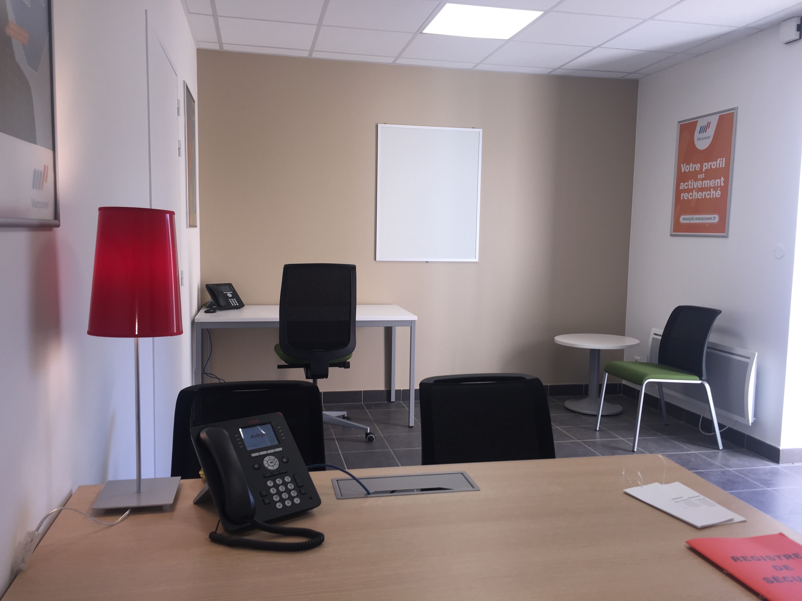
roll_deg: -2.1
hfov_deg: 61.7
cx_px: 401
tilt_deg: -6.9
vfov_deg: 48.2
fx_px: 672
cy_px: 300
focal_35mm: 29
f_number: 2.2
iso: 32
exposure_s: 1/58
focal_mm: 4.15
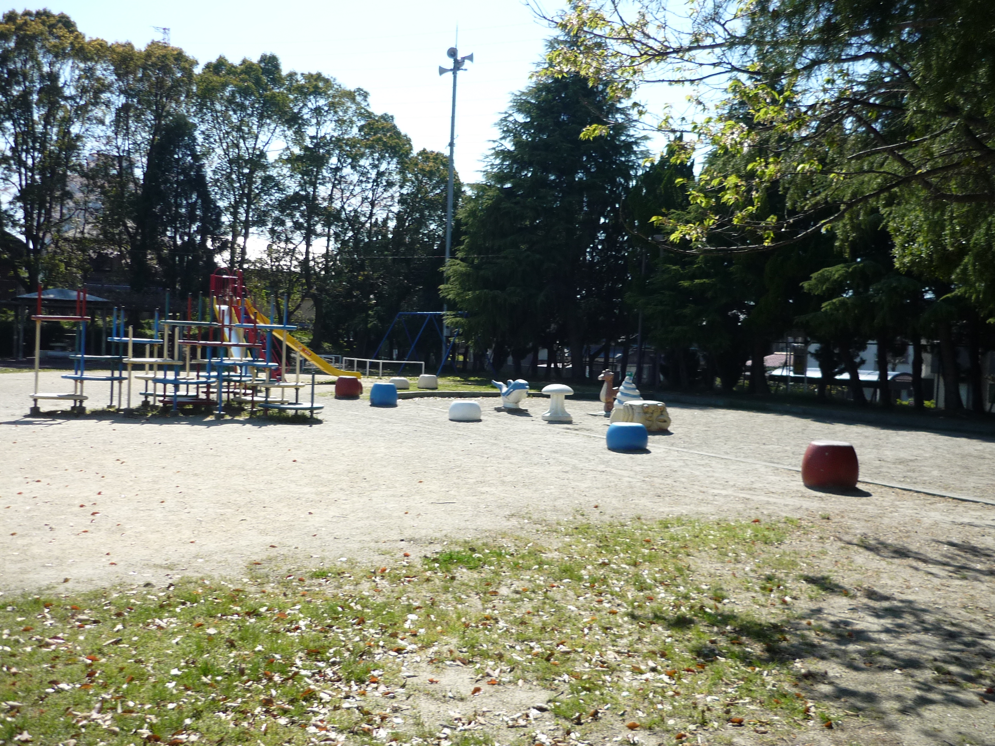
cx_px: 498
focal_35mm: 33
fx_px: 949
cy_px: 373
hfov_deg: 55.4
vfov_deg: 42.9
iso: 100
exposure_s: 1/125
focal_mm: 5.5
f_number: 8
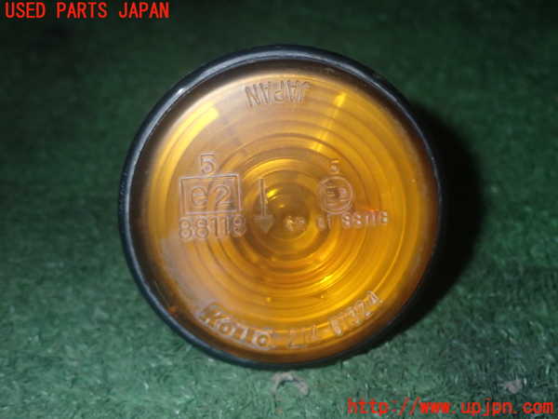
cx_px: 279
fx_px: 999
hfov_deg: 31.2
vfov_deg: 23.7
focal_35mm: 62
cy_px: 210
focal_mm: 11.09
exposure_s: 1/60
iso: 400
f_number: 10
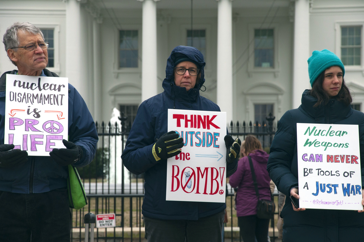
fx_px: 1590
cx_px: 182
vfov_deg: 8.7
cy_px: 121
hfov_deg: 13.1
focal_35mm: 158
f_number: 10
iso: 800
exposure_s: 1/400
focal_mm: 105
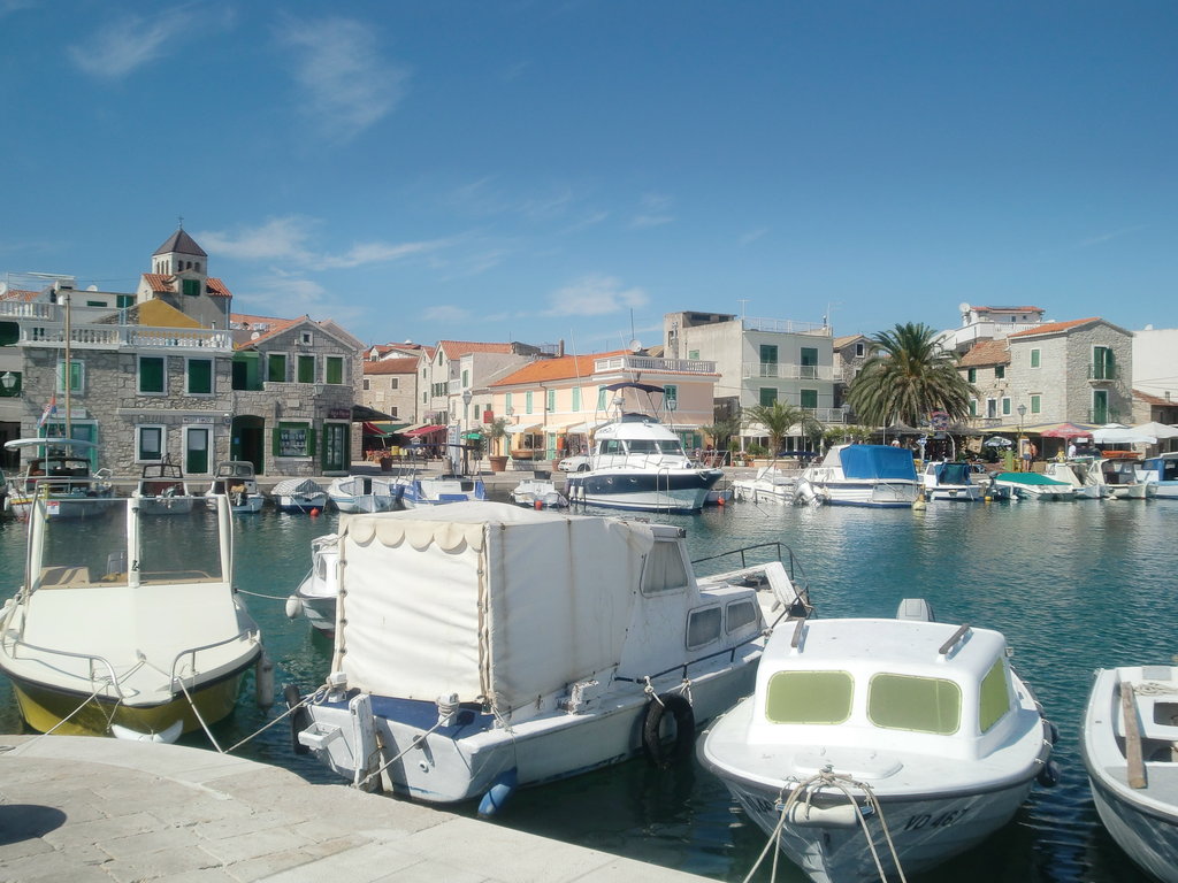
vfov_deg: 41.8
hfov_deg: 54.0
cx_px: 589
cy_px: 442
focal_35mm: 34
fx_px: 1157
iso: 64
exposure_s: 1/250
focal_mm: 5.58
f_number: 8.4
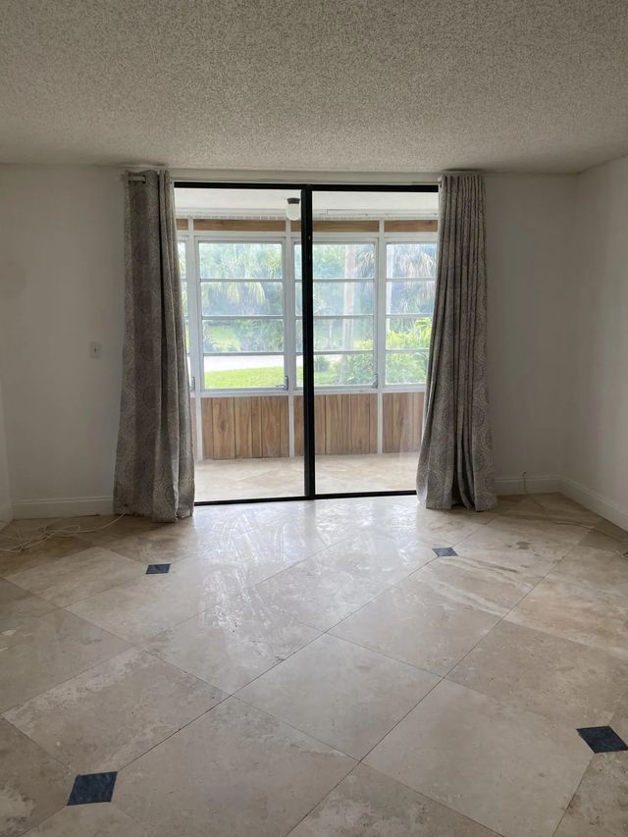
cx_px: 314
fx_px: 629
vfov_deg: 67.3
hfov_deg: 53.1
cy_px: 418
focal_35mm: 26
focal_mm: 4.25
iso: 32
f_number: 1.8
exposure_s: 1/122
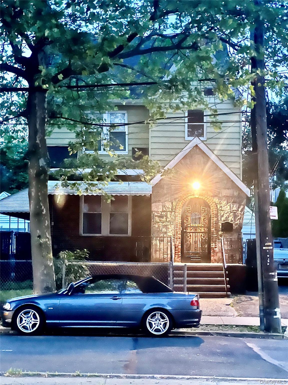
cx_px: 144
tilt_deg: +4.5
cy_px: 192
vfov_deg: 25.3
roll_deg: -0.8
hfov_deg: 19.1
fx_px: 854
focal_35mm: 77
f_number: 2.8
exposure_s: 1/4
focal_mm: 9
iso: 800
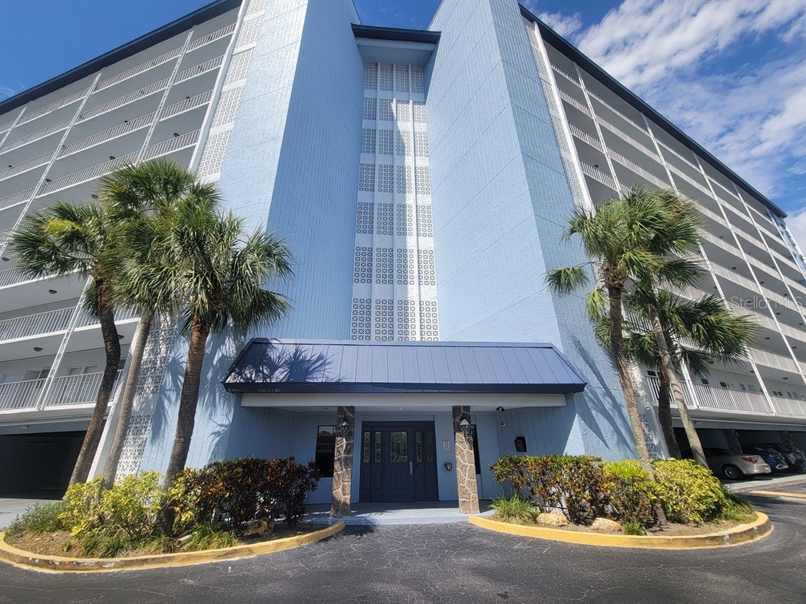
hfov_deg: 106.2
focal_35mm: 13
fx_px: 303
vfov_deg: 89.9
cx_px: 403
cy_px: 302
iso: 50
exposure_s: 1/1794
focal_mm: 2.2
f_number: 2.2
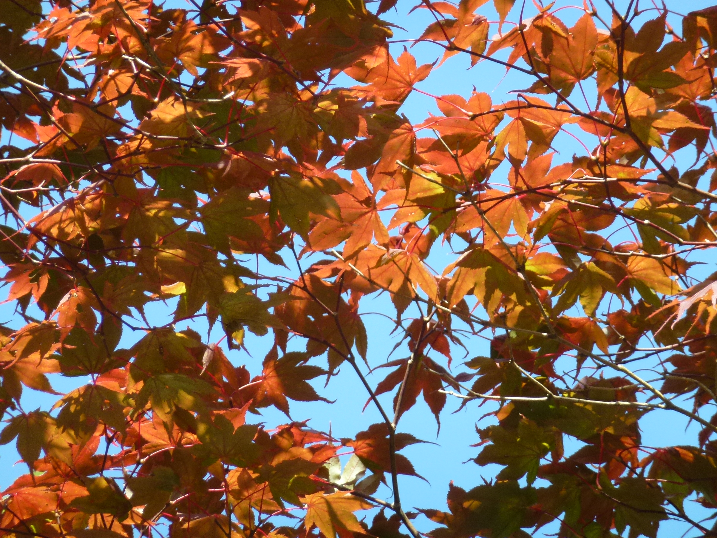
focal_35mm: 409
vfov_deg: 3.6
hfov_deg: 4.8
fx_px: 8472
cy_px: 280
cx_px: 370
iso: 160
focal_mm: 68.8
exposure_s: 1/125
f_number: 5.9
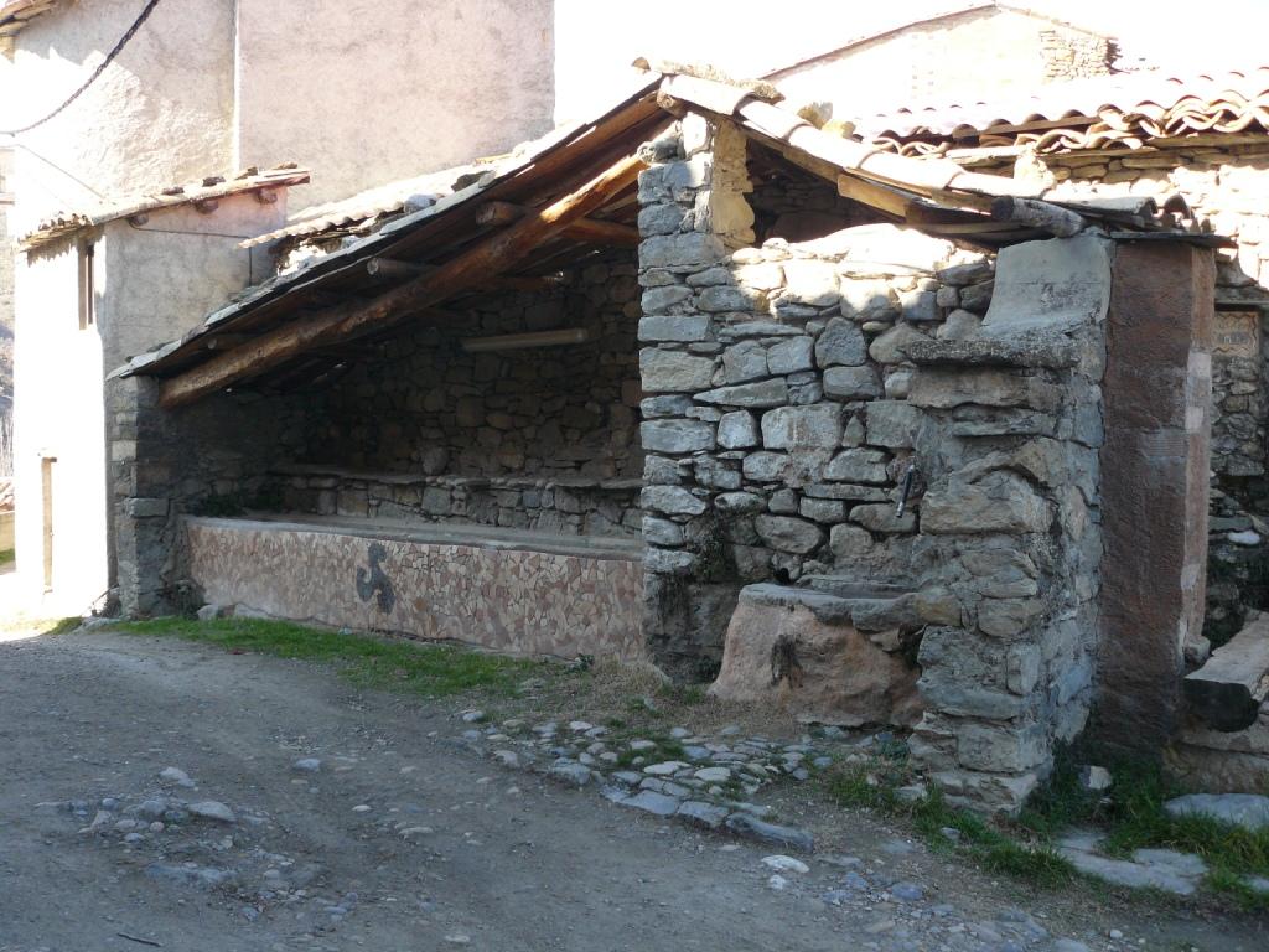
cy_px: 476
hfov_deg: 51.4
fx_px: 1320
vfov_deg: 39.7
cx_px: 634
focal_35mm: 36
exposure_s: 1/125
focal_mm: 6
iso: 100
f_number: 3.6
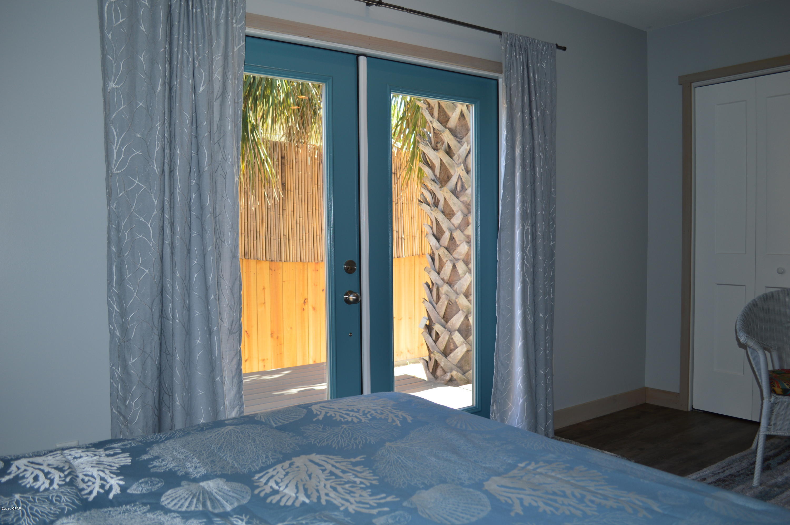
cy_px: 262
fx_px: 658
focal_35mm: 30
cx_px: 395
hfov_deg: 62.0
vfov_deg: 43.5
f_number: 3.8
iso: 100
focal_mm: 20
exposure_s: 1/80
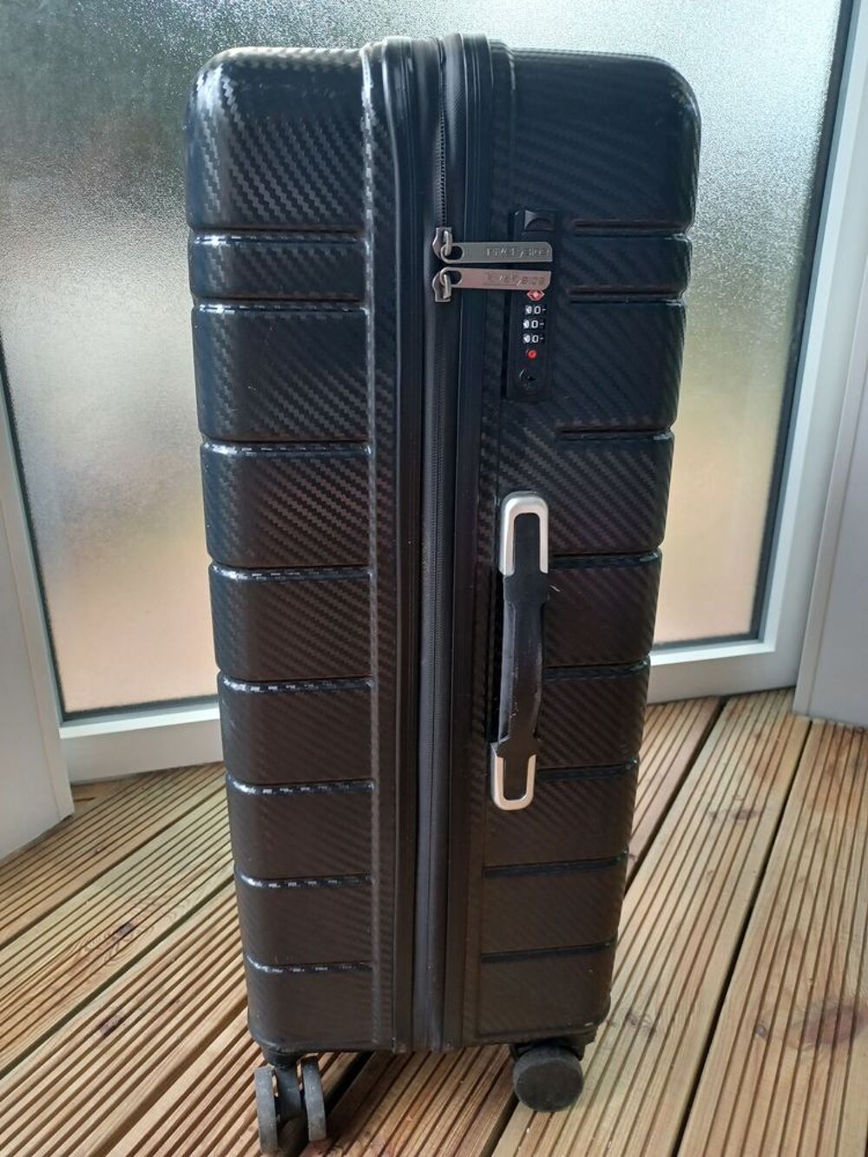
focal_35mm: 25
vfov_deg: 69.4
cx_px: 434
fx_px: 836
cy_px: 578
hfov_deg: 54.9
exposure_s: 1/50
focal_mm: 4.6
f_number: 1.8
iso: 320
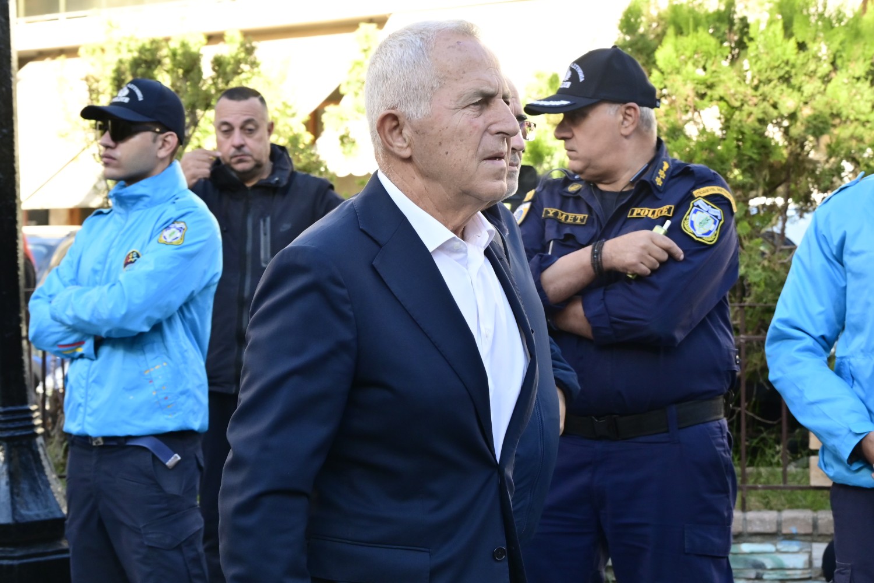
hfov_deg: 22.4
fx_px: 2209
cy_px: 292
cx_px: 437
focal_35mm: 91
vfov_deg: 15.0
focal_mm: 61
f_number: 8
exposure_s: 1/400
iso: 1250
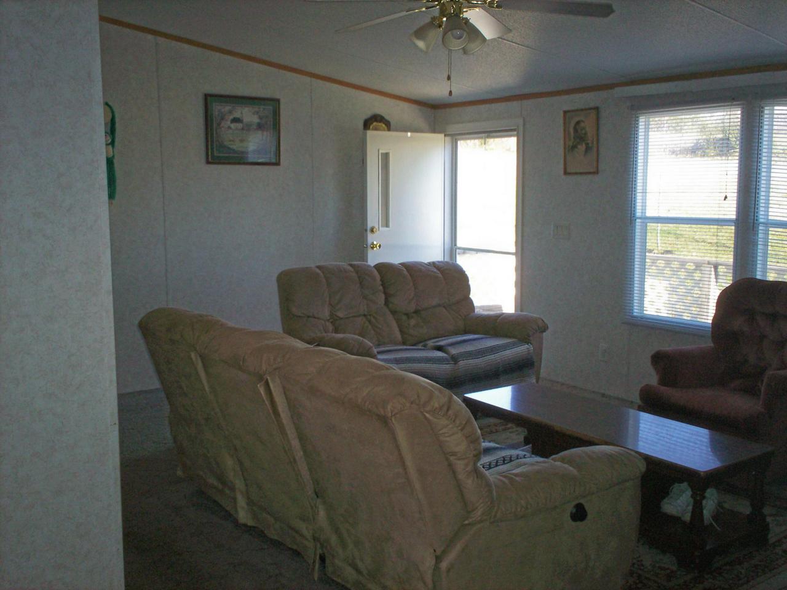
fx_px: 818
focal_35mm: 36
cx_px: 394
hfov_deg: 51.4
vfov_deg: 39.7
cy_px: 295
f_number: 4.5
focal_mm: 6
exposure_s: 1/60
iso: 140
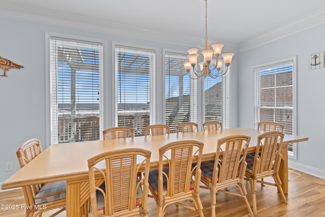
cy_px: 108
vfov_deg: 73.7
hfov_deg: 96.7
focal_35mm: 16
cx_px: 162
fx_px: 144
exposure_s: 1/15
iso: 100
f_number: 4.8
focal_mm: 11
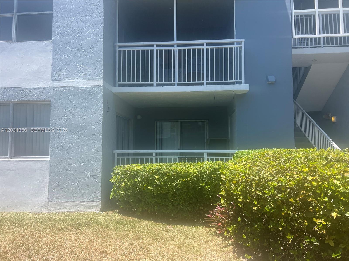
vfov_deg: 53.1
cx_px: 174
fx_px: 262
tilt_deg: +4.2
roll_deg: -0.1
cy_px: 130
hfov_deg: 67.3
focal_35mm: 26
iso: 50
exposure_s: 1/1645
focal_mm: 5.7
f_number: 1.5
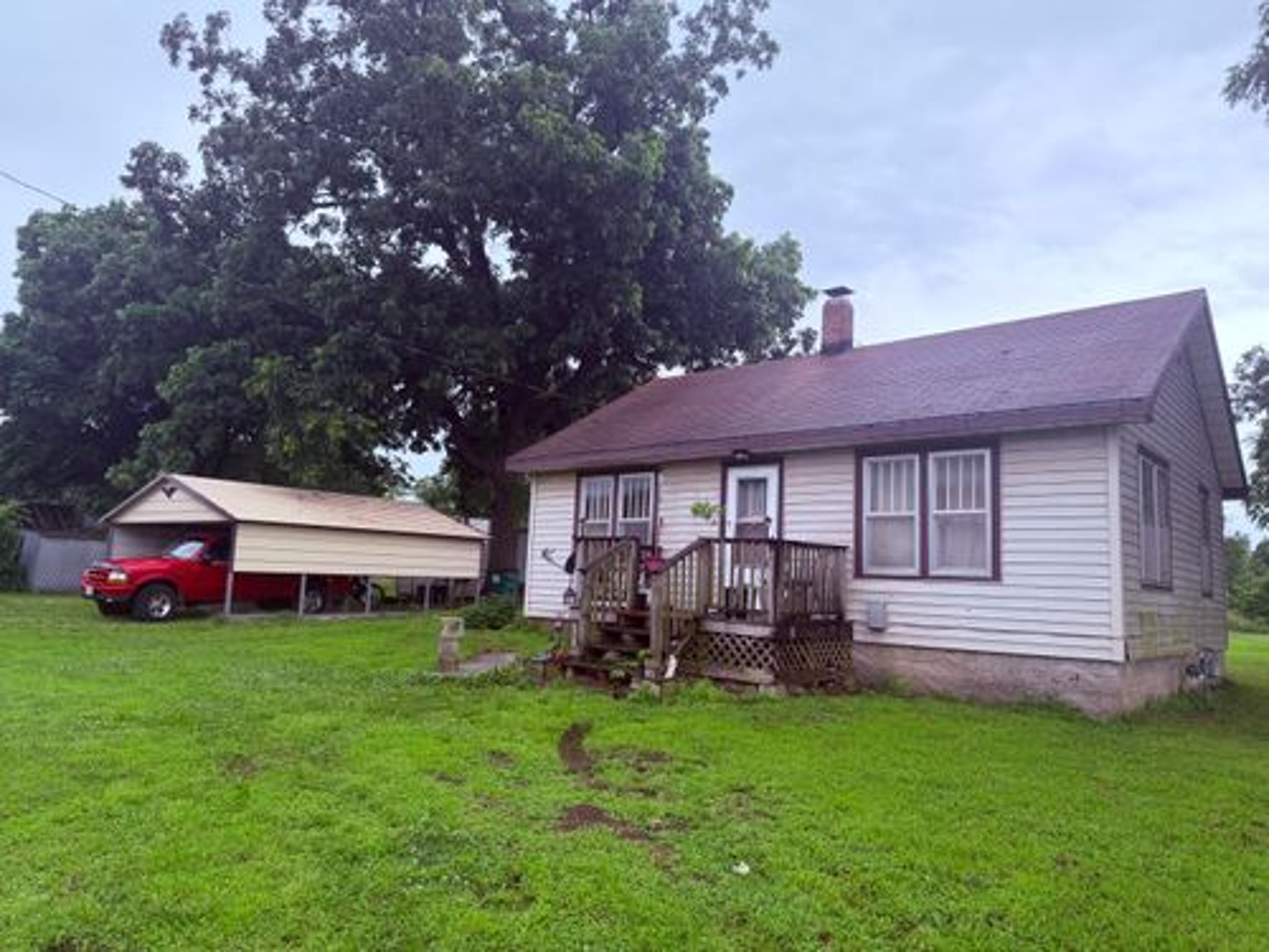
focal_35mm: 24
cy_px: 476
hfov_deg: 71.6
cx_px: 634
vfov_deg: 56.8
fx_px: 880
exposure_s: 1/445
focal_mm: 6.76
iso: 100
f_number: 1.78
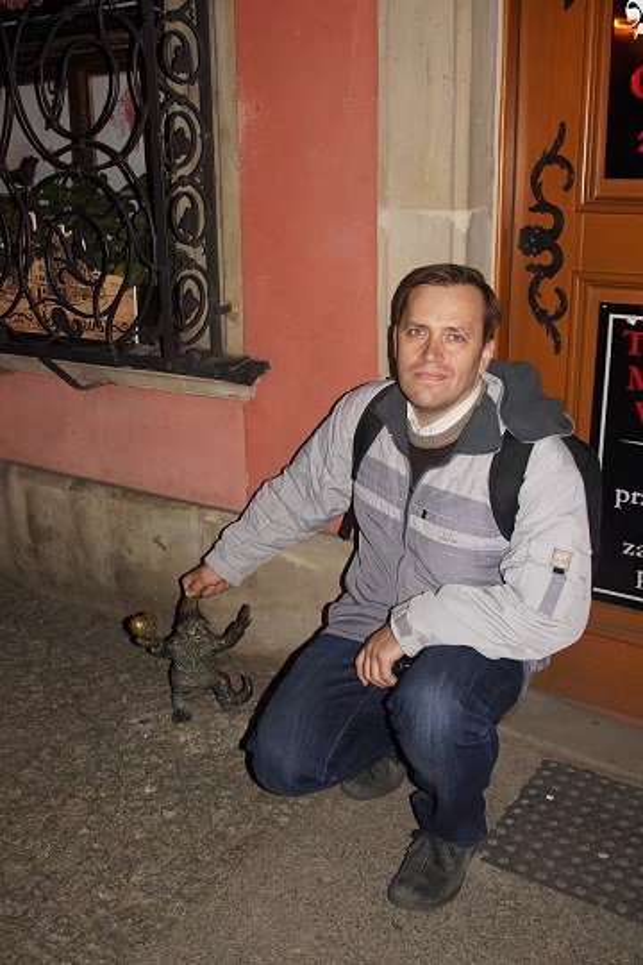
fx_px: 964
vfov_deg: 53.1
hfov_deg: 36.9
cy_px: 482
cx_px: 322
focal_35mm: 36
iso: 320
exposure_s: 1/60
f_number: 3.5
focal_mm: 24
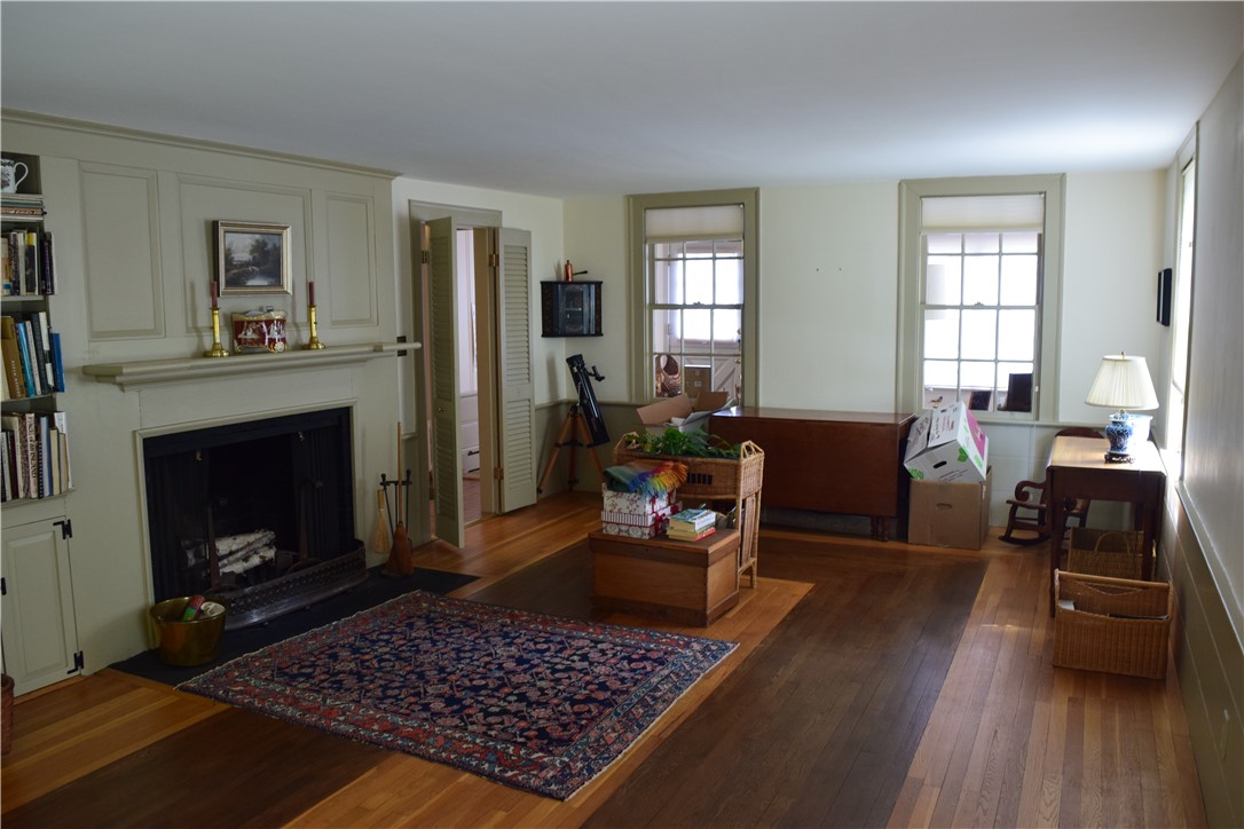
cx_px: 622
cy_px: 414
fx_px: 933
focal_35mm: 27
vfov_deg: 47.9
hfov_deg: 67.4
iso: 640
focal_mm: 18
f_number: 6.3
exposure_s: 1/15
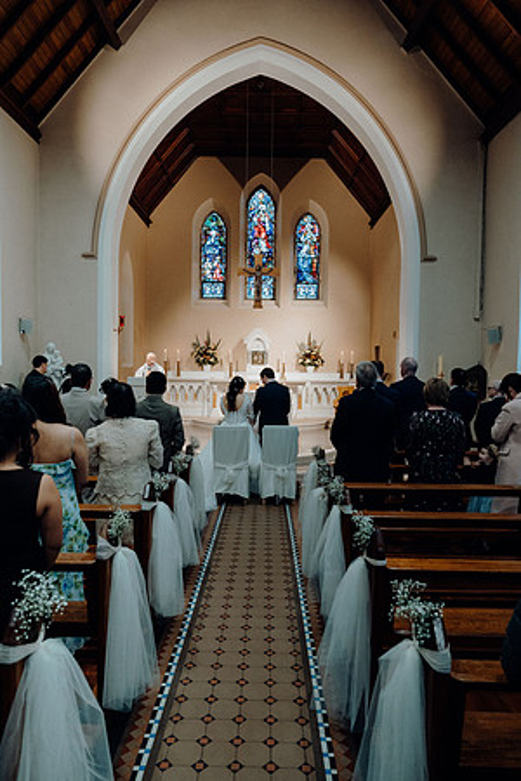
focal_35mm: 24
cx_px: 260
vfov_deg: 73.7
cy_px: 390
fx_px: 521
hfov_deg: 53.1
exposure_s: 1/160
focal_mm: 24
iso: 2500
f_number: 3.5
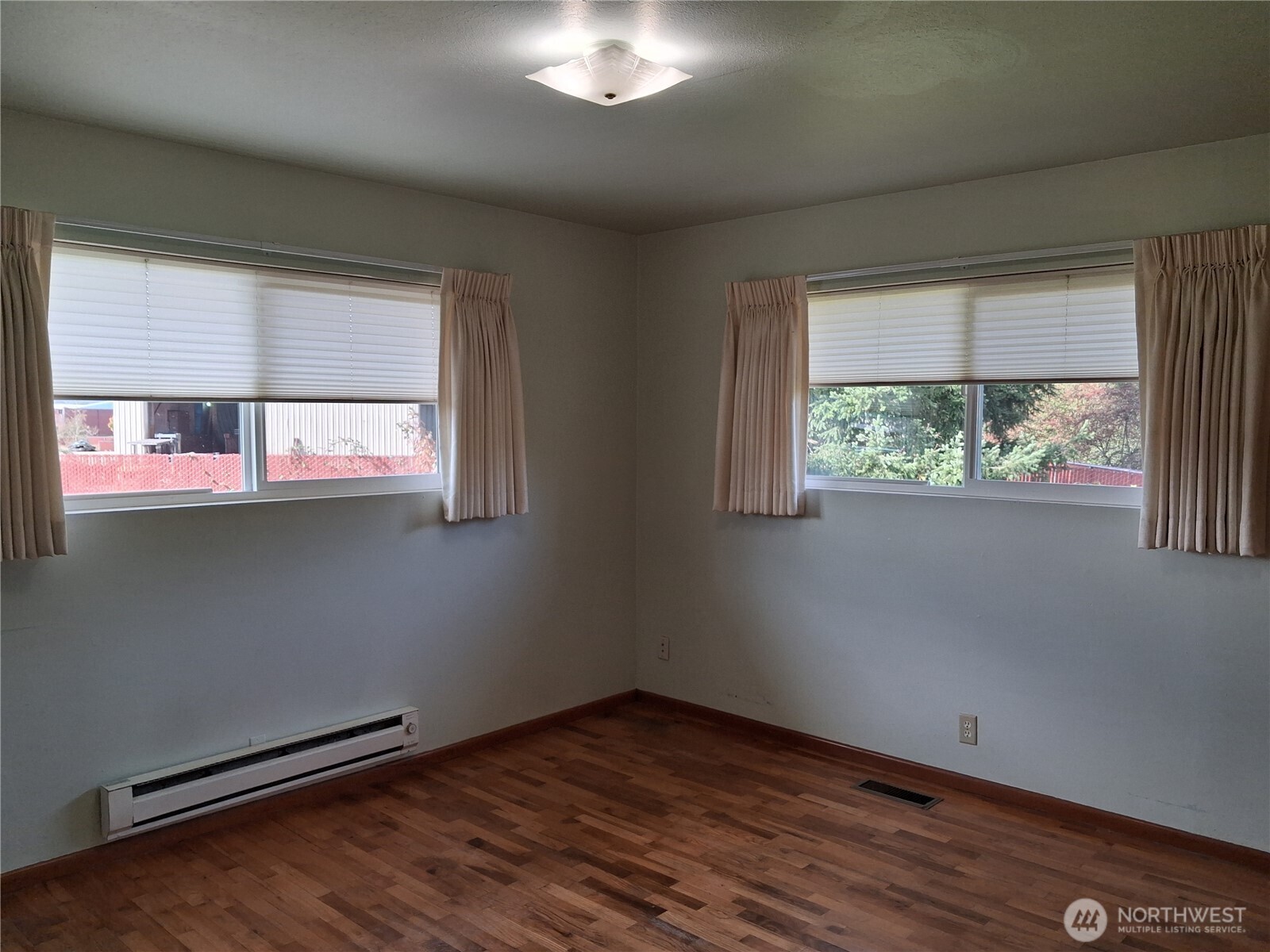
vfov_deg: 51.4
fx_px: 991
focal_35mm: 27
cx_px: 635
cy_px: 476
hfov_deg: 65.3
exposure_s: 1/100
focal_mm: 4
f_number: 1.8
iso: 50
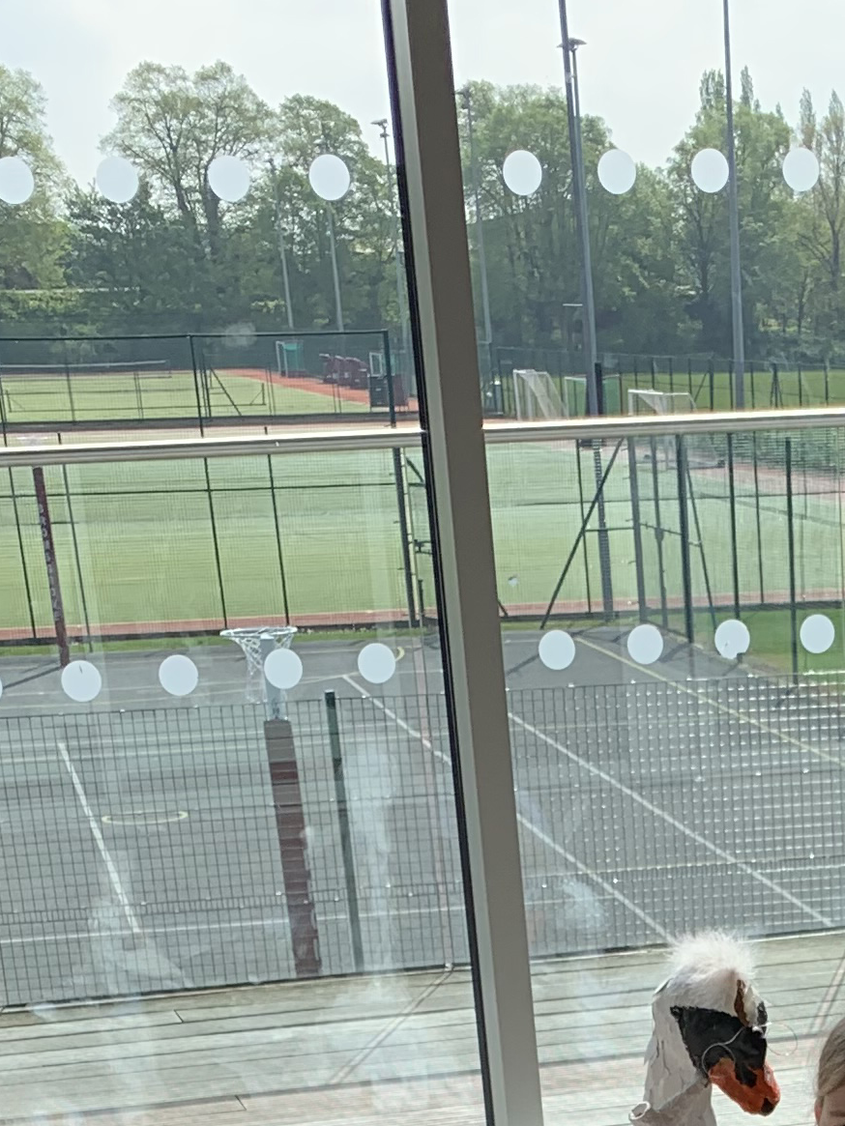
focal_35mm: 90
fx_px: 2929
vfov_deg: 18.7
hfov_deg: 16.0
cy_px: 1776
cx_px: 915
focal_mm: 4.25
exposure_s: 1/815
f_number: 1.8
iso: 25
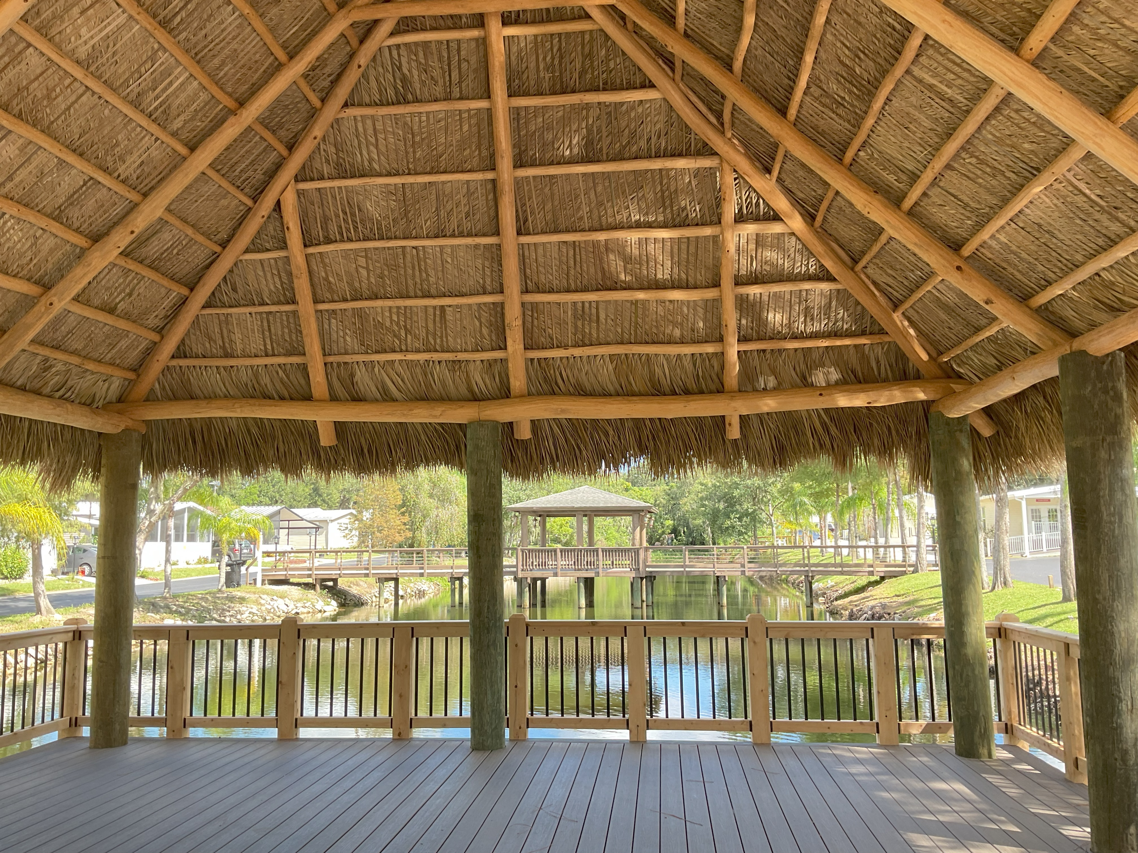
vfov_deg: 48.2
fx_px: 953
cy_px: 426
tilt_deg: +5.9
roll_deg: +0.6
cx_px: 569
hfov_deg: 61.7
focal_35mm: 29
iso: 16
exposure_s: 1/167
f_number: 1.8
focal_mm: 3
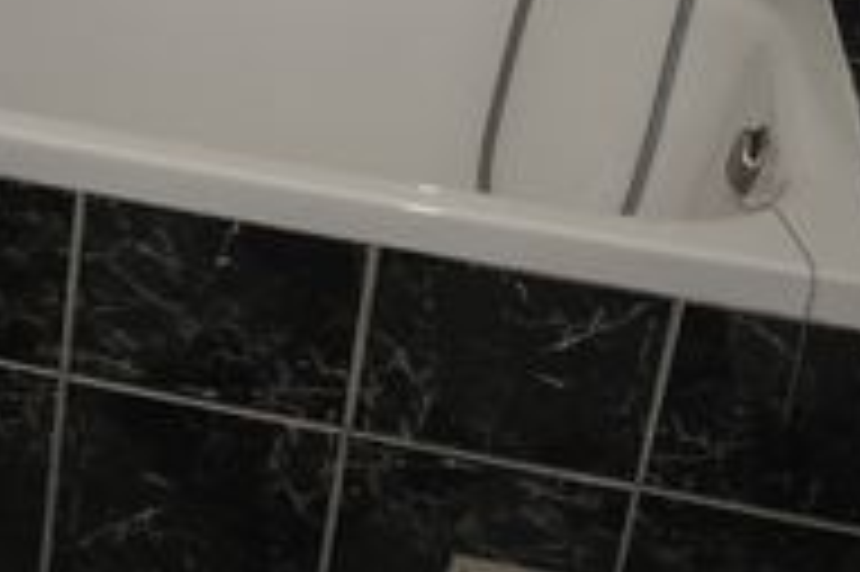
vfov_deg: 13.9
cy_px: -336
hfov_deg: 21.7
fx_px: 2172
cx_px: 29
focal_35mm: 91
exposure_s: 1/60
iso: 200
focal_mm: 18
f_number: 5
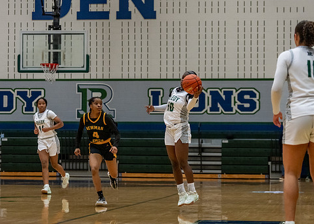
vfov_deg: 12.1
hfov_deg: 17.0
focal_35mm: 118
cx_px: 188
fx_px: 1052
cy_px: 141
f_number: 2.8
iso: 2500
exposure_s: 1/1000
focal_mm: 70
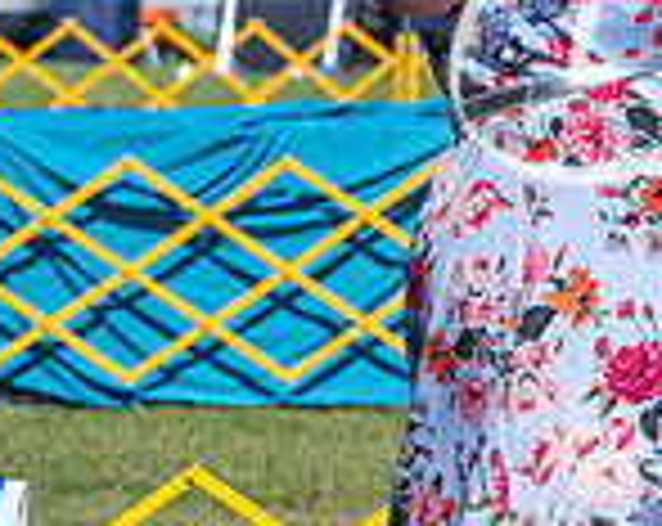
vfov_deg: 2.2
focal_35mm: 688
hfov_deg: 2.8
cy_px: 279
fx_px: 13453
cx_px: 1209
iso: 200
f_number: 6.3
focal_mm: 159
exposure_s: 1/1250
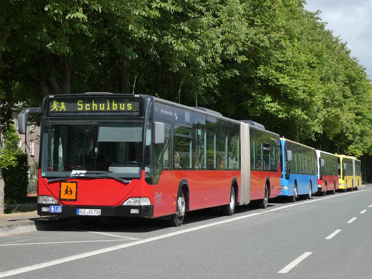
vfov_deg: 19.9
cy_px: 140
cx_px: 186
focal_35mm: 74
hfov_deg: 26.3
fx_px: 795
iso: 80
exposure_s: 1/400
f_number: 4.6
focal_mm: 13.2
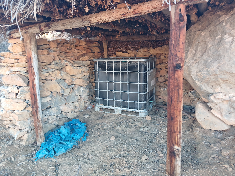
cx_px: 118
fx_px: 183
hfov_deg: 65.3
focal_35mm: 27
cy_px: 88
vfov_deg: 51.4
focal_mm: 4
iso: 50
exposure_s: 1/50
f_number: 1.8
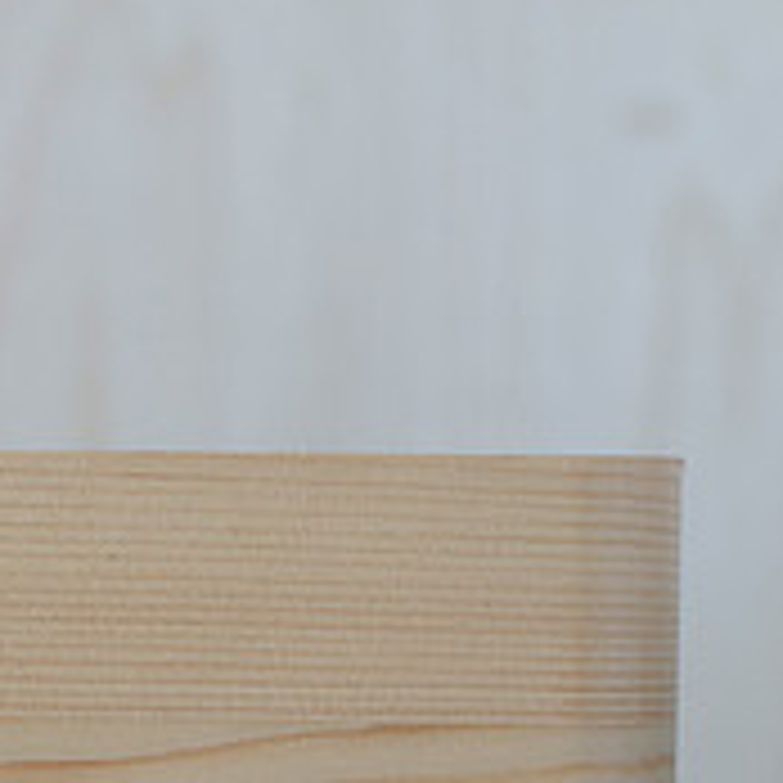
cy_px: 754
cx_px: -472
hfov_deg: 11.5
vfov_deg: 12.0
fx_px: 3685
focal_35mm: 144
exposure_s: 1/200
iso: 200
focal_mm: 50
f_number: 3.5
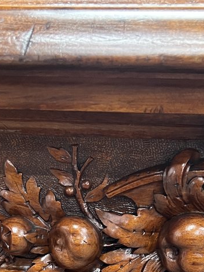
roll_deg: -1.7
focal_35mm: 66
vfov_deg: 27.7
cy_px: 272
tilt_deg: -19.9
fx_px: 518
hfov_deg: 22.2
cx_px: 67
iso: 320
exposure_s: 1/50
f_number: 1.5
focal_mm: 5.7
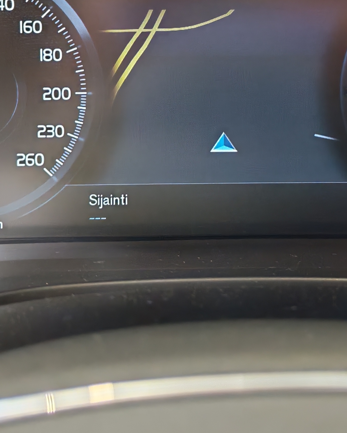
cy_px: 67
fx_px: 1001
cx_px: 223
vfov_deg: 23.9
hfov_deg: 19.6
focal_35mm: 78
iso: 2212
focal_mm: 6.12
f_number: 1.9
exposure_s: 1/50
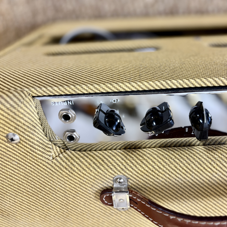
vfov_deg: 52.5
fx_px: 230
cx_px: 136
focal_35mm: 31
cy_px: 114
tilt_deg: -60.2
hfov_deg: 52.2
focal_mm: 5.96
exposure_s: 1/51
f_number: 1.6
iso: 250
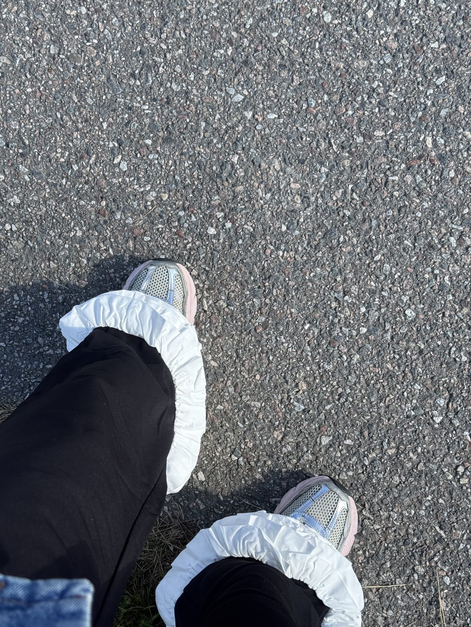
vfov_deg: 39.7
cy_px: 314
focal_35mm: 48
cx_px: 236
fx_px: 871
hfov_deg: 30.3
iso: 64
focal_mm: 6.76
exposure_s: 1/1575
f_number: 1.78
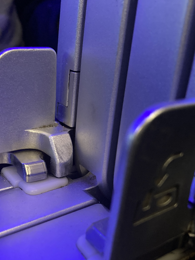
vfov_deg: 43.7
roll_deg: -4.8
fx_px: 323
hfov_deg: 33.6
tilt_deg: -23.6
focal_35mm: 43
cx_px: 110
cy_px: 148
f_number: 1.8
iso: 640
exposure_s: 1/19
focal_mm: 3.99
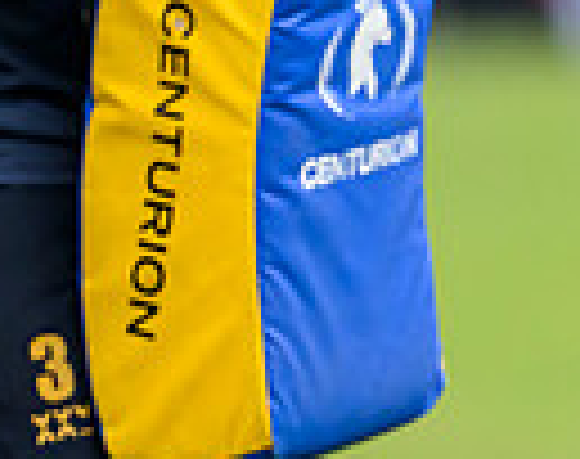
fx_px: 38038
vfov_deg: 0.7
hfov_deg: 0.9
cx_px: 1703
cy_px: -44
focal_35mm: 2226
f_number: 3.5
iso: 2000
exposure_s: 1/1600
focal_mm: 400
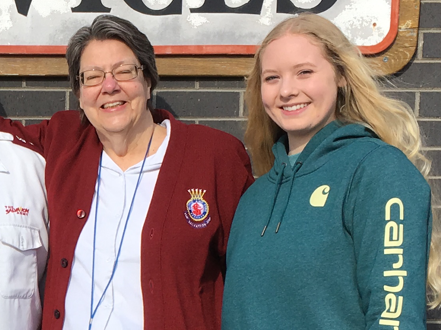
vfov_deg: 13.7
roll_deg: -1.6
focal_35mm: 105
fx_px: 1337
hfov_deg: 18.0
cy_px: 390
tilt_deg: -9.7
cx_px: -55
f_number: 2.2
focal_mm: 4.15
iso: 25
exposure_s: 1/1099
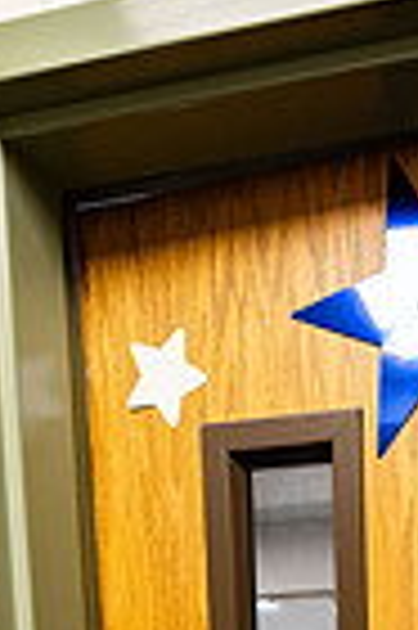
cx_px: 494
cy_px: 806
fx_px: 786
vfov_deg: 33.1
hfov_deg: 26.6
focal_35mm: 45
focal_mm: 14
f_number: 2.8
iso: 640
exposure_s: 1/250
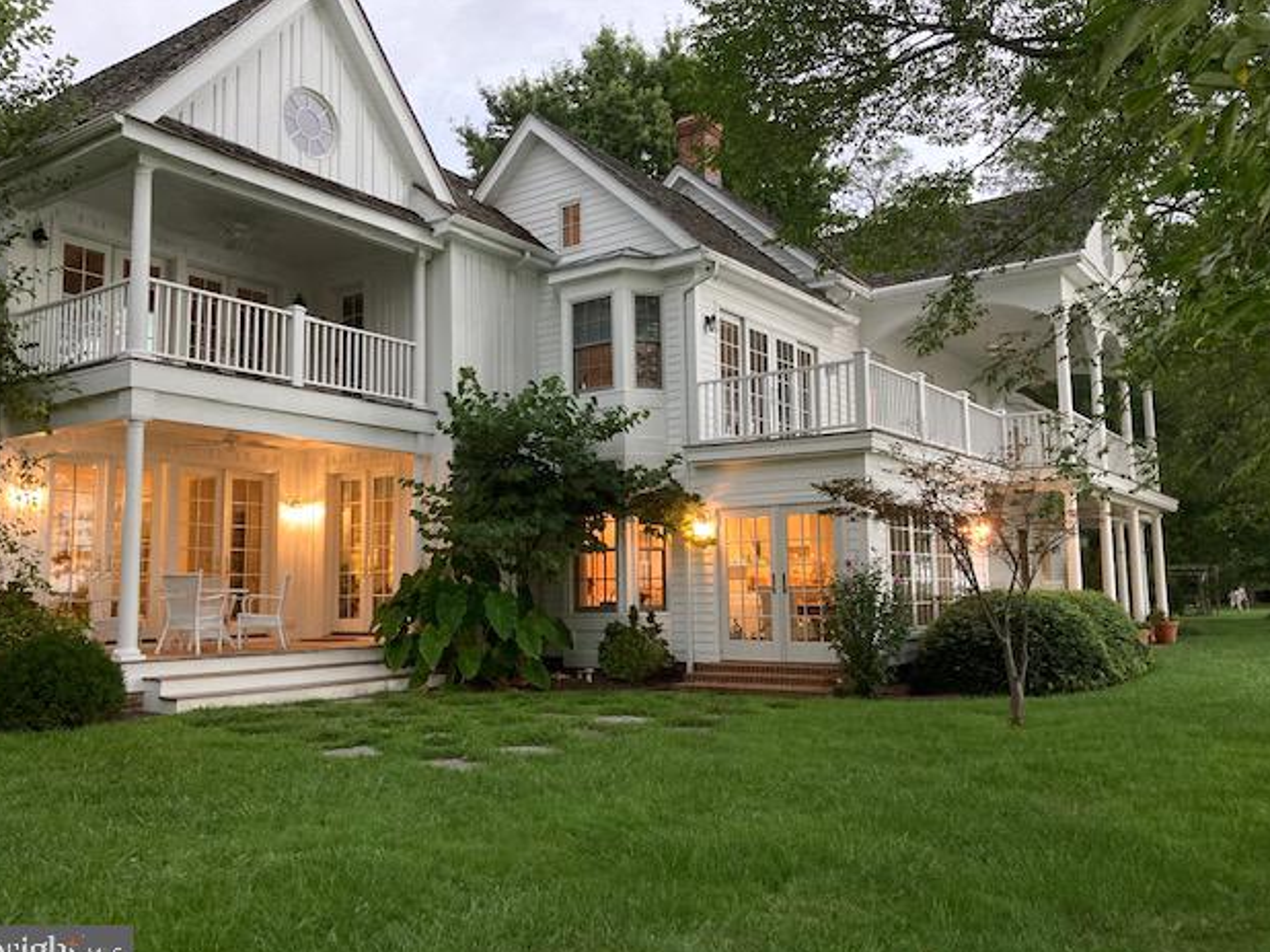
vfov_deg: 48.2
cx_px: 631
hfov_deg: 61.7
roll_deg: +0.9
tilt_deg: +7.4
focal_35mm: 29
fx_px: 1064
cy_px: 485
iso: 400
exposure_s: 1/30
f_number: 1.8
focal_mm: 3.99
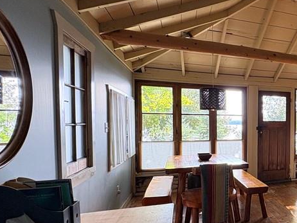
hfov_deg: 47.6
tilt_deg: -2.3
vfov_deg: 45.2
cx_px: 302
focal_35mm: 31
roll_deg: +0.2
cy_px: 135
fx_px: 266
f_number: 2.2
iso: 125
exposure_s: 1/115
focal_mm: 2.22
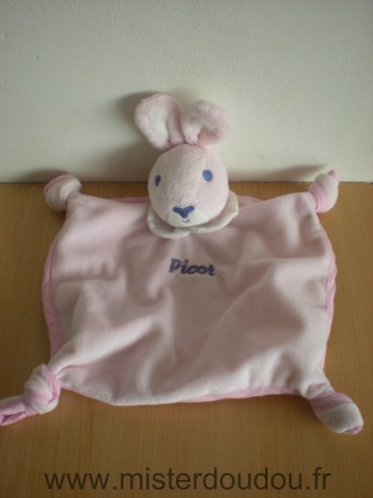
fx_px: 546
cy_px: 249
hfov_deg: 37.7
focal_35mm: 38
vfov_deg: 49.0
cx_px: 186
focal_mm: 6.3
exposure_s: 1/50.3
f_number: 3.1
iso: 200
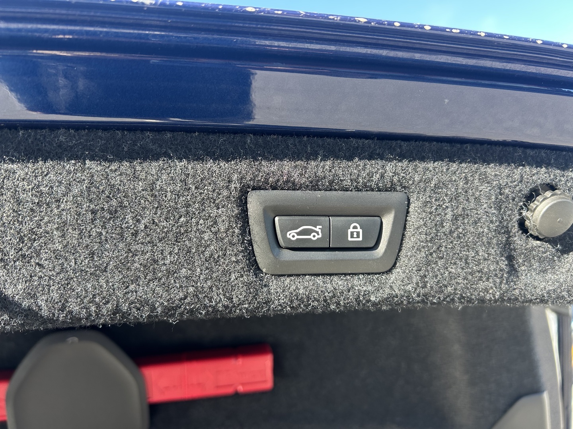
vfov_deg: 53.1
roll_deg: +2.0
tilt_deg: +3.6
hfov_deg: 67.3
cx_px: 286
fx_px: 430
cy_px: 214
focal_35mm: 26
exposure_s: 1/198
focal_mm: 5.7
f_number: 1.5
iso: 50
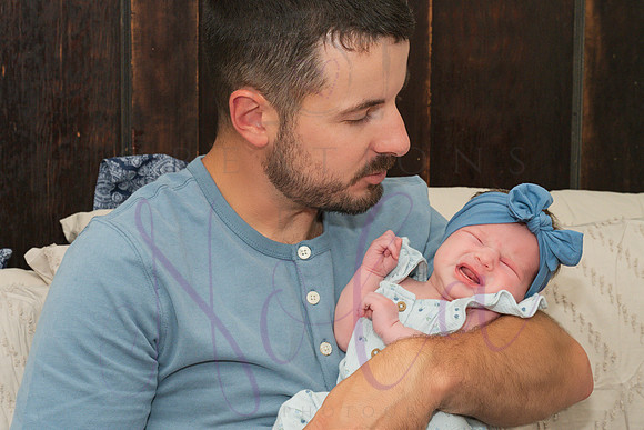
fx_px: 1360
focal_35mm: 76
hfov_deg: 26.6
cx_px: 322
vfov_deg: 18.0
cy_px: 215
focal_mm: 76
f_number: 14
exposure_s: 1/320
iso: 800
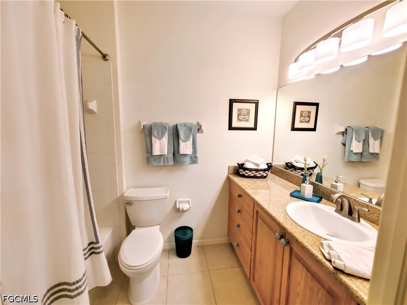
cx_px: 204
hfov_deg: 98.2
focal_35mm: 15
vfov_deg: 81.7
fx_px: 176
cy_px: 152
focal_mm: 1.78
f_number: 1.9
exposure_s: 1/60
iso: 50
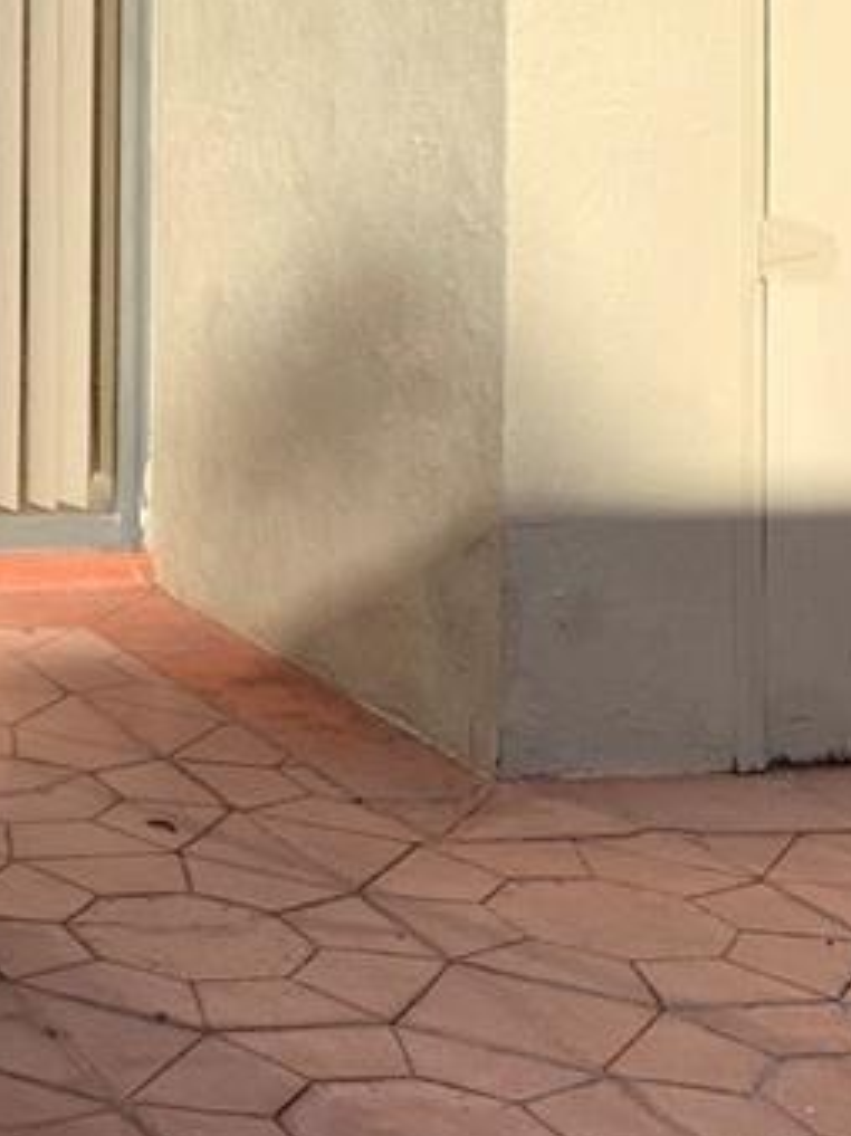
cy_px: -315
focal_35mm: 92
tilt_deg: +4.6
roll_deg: -1.9
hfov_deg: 14.7
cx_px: -516
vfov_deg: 19.7
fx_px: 3018
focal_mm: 4.25
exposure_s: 1/1235
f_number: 1.8
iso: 25
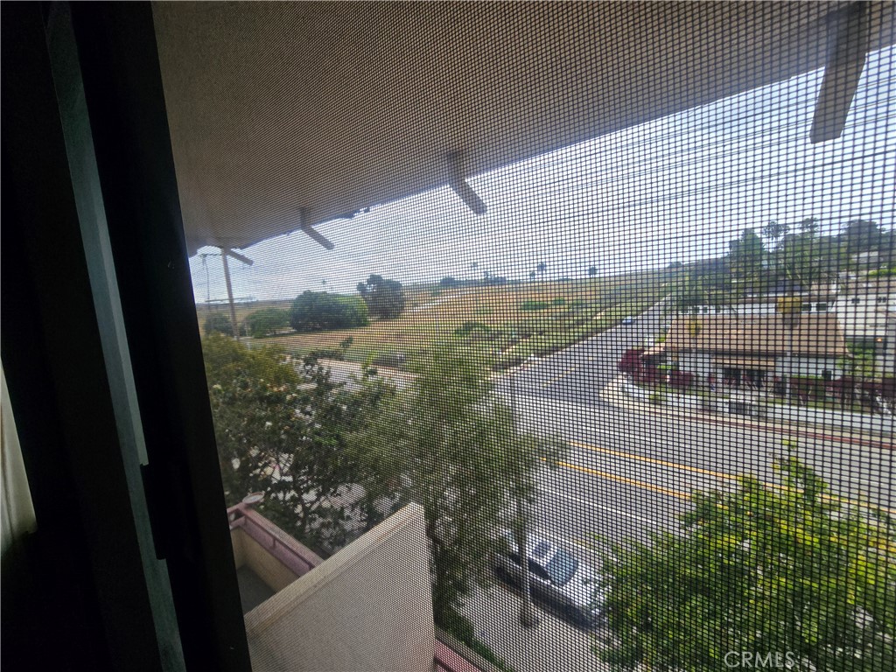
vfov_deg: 89.9
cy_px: 336
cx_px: 448
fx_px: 336
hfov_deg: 106.2
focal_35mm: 13
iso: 50
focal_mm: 2.2
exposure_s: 1/541
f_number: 2.2
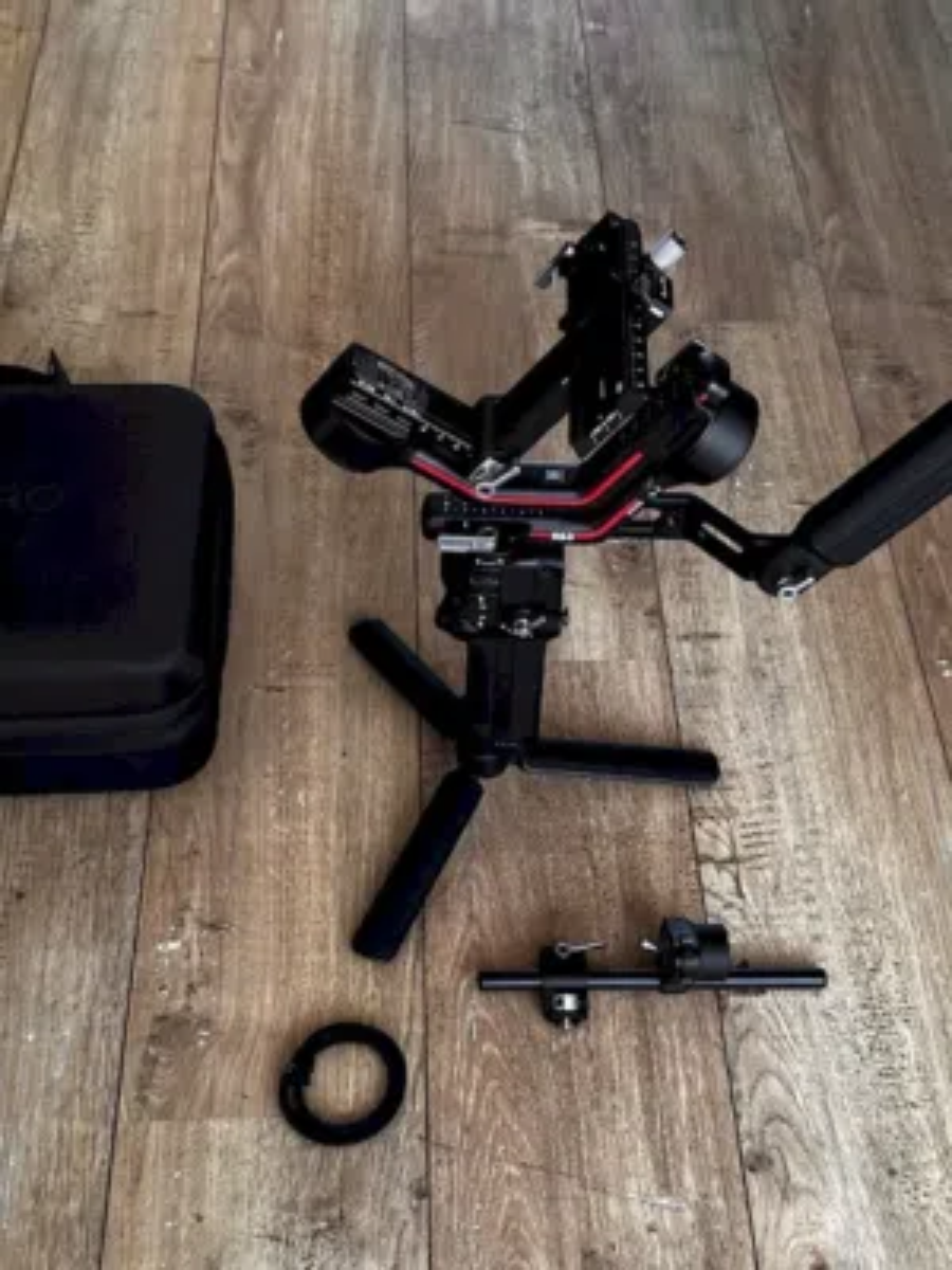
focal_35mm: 48
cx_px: 476
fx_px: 1760
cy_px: 635
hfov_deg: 30.3
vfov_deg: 39.7
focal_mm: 6.86
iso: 640
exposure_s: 1/25
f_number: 1.78
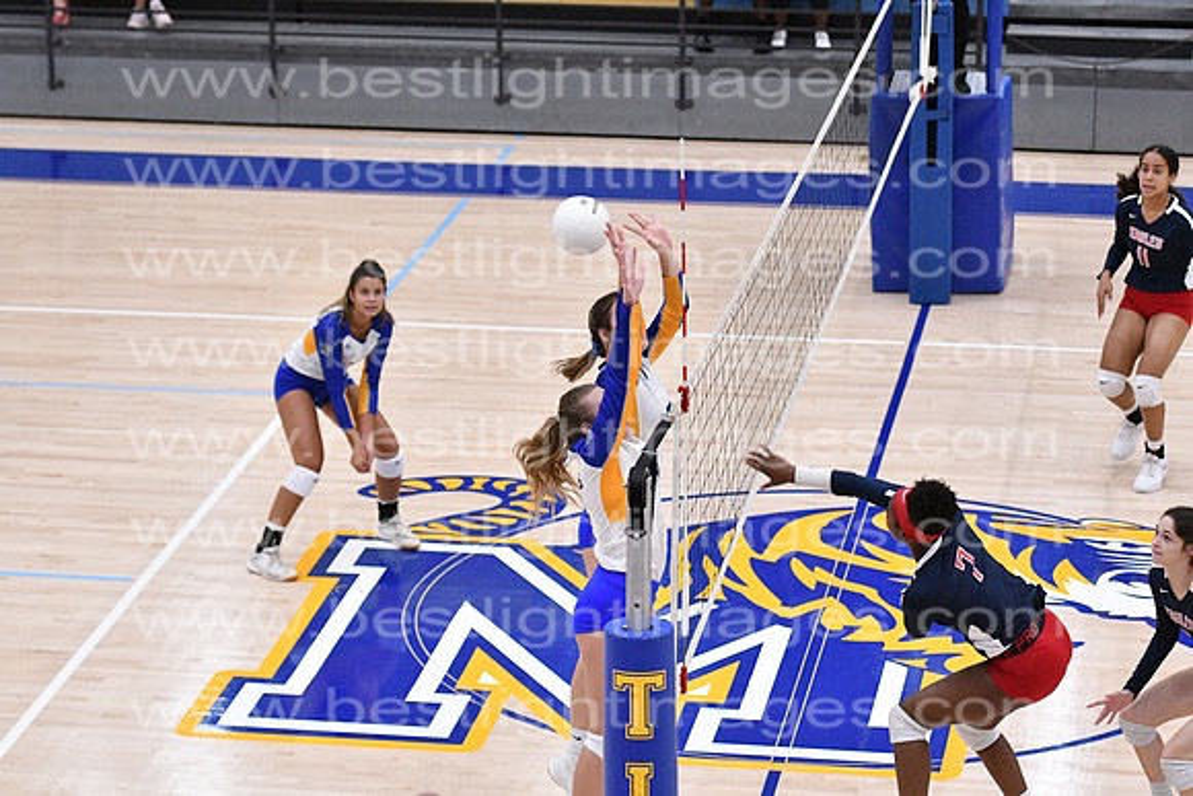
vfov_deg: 11.4
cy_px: 398
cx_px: 596
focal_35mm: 120
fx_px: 3977
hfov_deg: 17.1
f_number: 3.2
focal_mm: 80
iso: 6400
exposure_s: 1/1000
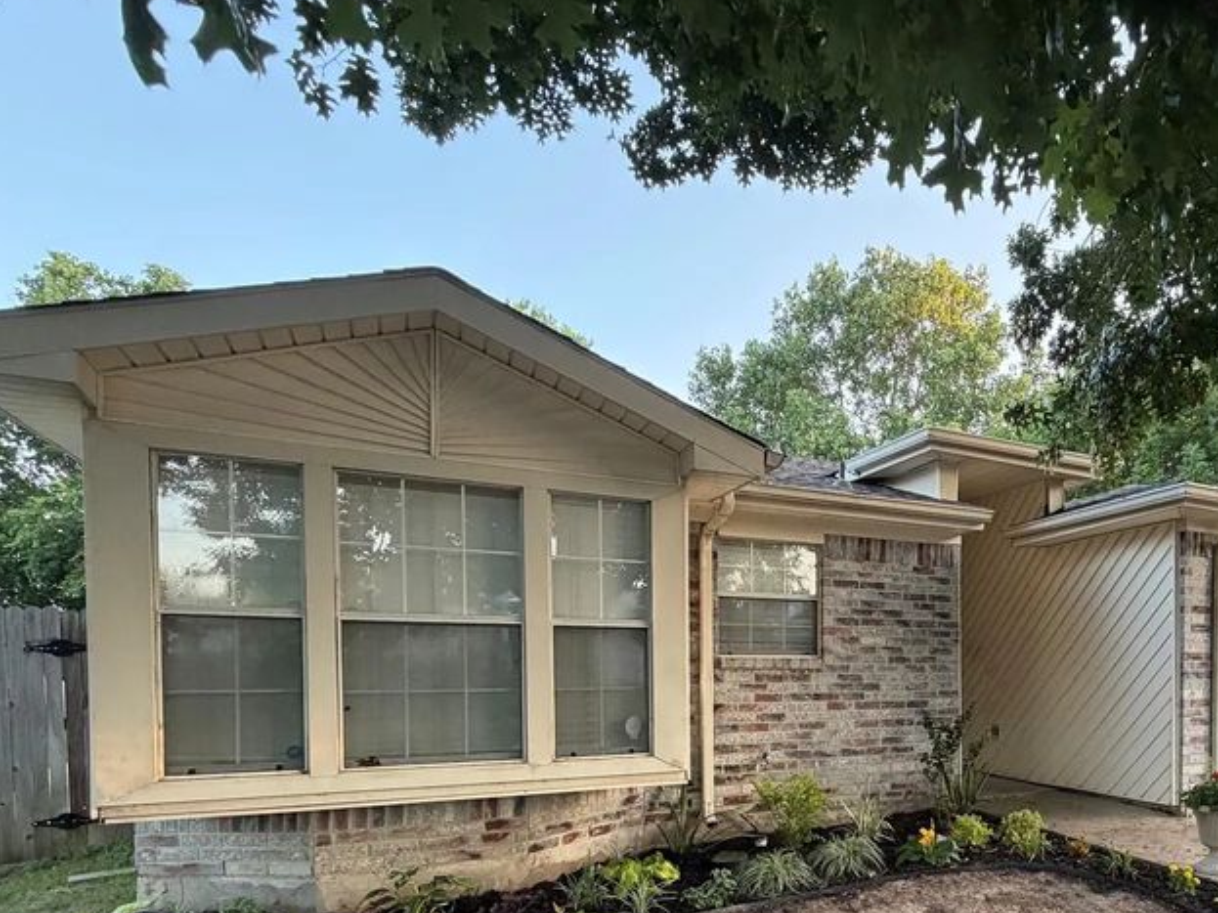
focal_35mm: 23
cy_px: 688
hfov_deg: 70.4
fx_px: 809
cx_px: 868
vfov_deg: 55.9
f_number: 2.2
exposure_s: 1/121
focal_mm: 2.22
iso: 200
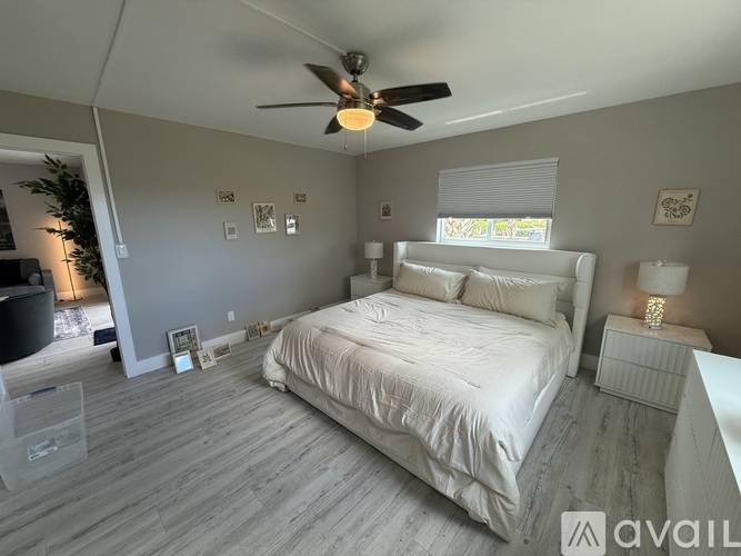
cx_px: 370
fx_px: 300
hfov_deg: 102.1
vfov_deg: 85.7
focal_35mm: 14
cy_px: 278
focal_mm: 2.22
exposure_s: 1/120
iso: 125
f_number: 2.2
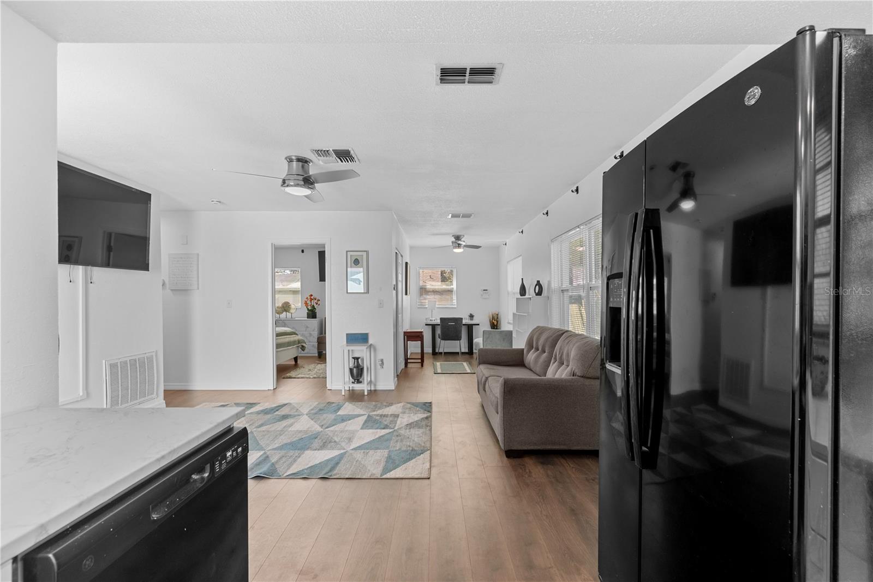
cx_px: 436
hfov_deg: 100.4
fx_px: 364
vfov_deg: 77.3
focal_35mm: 15
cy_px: 291
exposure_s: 1/1.67
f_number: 7.1
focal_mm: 10
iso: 100
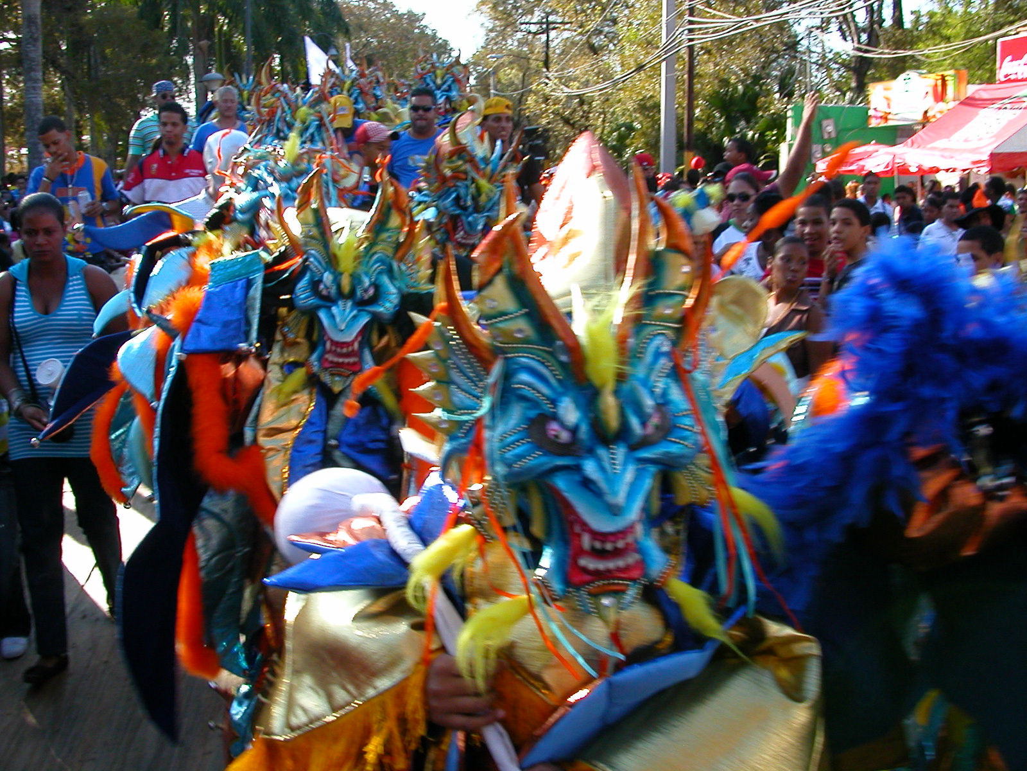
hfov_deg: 50.1
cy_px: 386
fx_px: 1098
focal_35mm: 37
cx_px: 514
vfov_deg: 38.7
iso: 100
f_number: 4.5
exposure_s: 1/136
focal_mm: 5.6
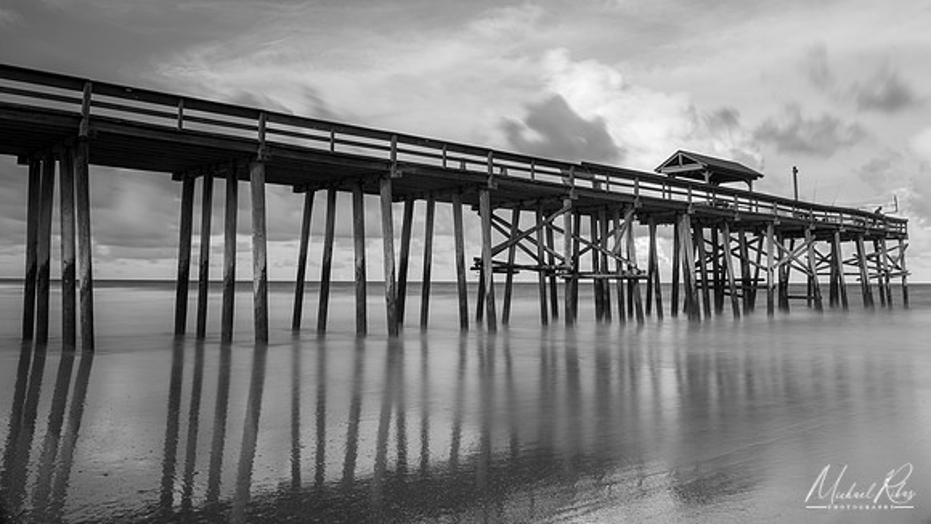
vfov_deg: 37.4
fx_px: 768
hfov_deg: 62.4
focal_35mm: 31
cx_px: 472
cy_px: 194
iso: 31
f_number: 19
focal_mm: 28
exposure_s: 20
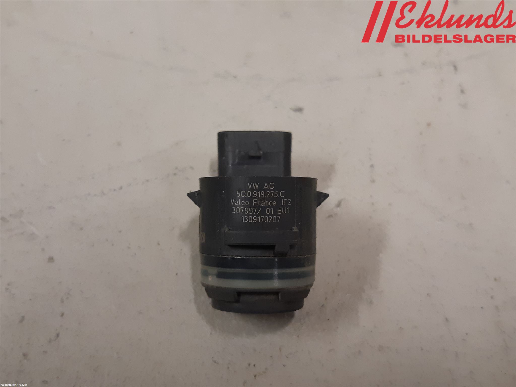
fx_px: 388
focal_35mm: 26
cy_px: 194
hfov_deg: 67.3
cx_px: 258
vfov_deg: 53.1
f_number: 1.7
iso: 200
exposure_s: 1/50
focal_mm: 3.93
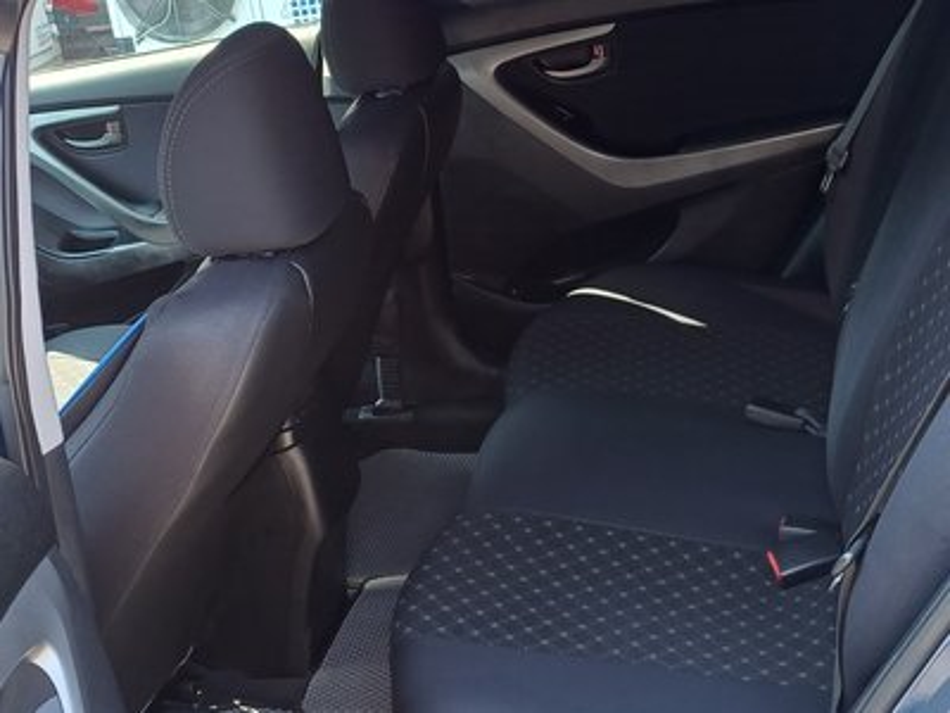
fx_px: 686
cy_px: 356
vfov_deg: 54.9
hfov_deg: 69.4
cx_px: 475
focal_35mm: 25
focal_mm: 4.65
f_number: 1.8
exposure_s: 1/100
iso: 80
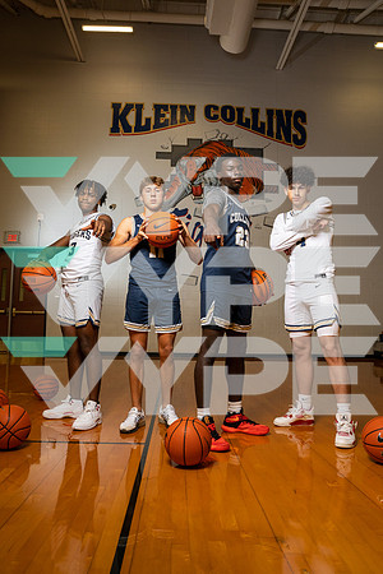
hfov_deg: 53.1
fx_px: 383
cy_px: 287
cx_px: 192
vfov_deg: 73.7
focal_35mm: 24
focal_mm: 24
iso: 800
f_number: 7.1
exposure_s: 1/250
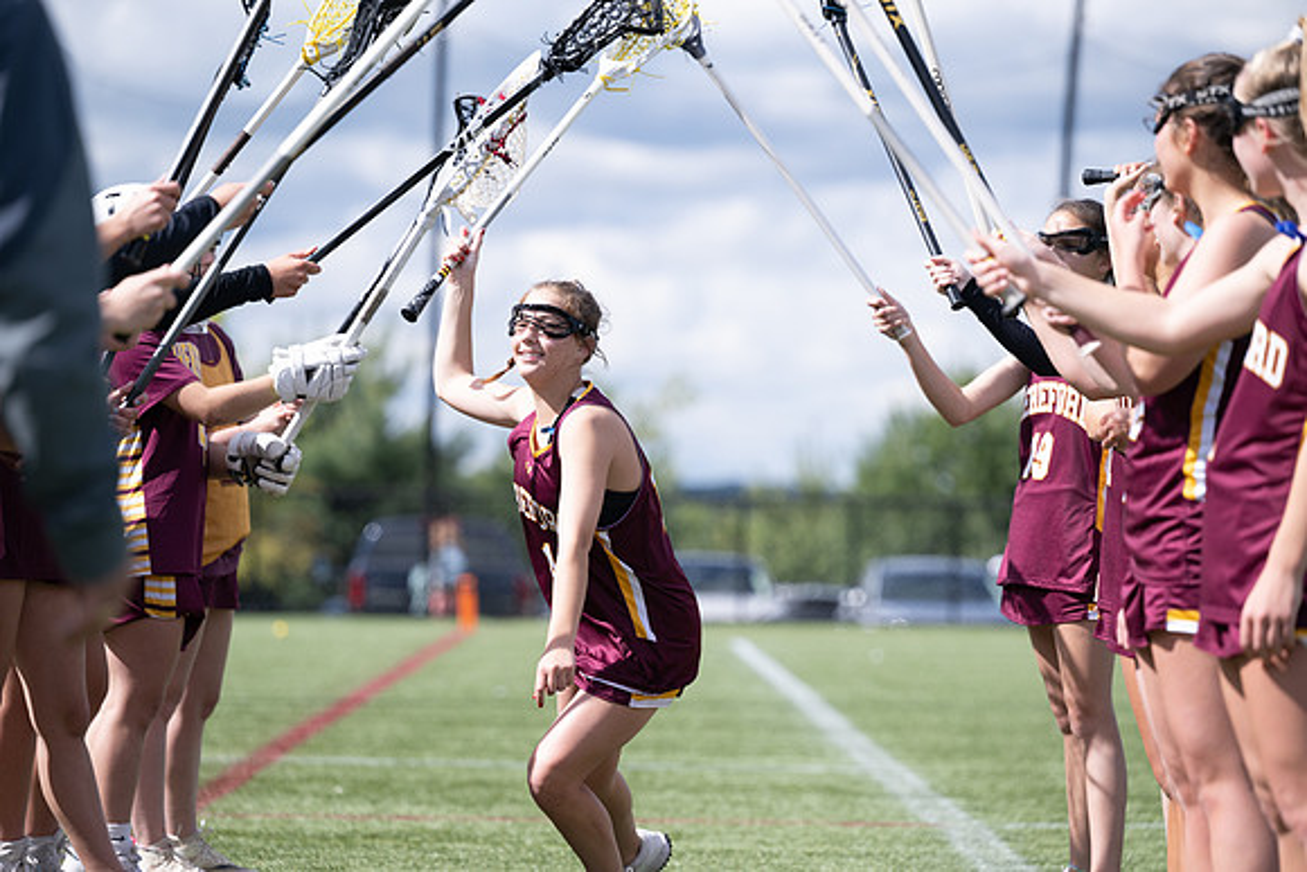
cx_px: 654
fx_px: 5992
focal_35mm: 165
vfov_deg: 8.3
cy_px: 436
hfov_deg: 12.4
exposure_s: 1/2000
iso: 280
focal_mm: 165
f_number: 3.5
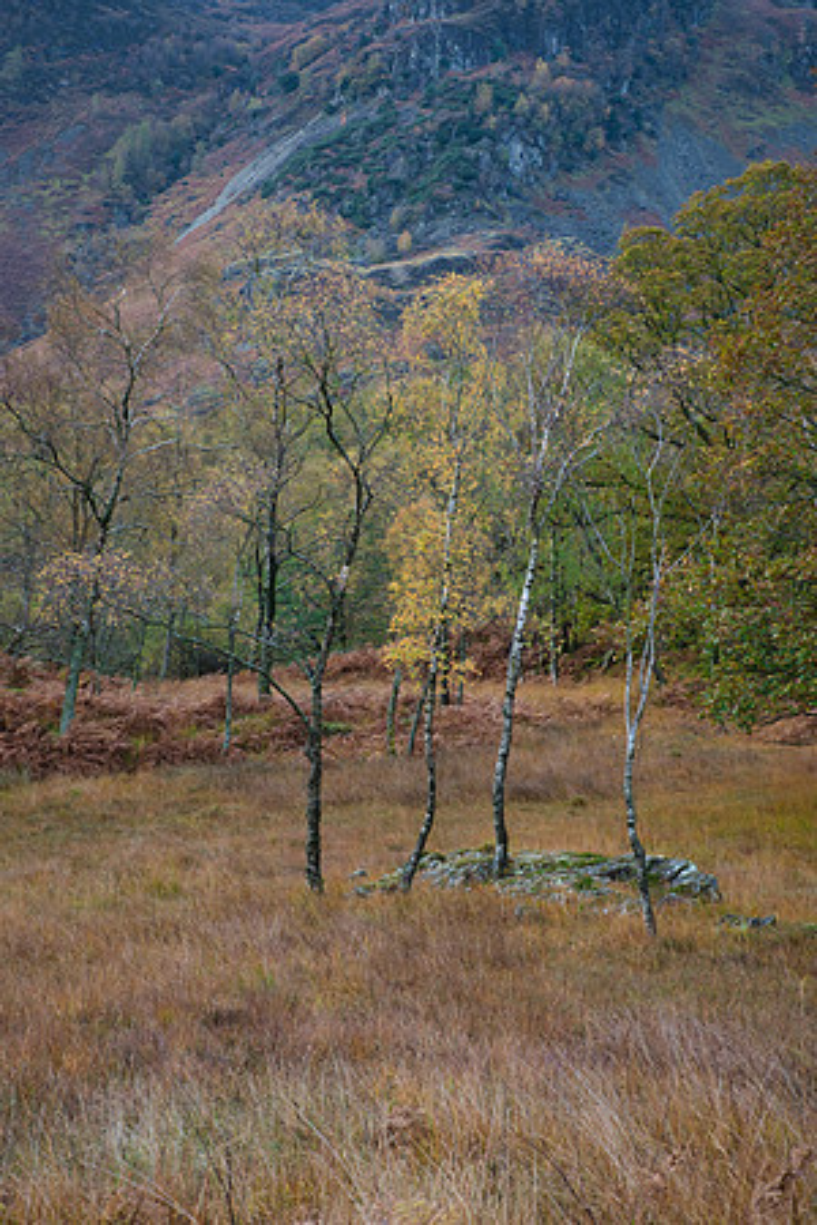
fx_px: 2110
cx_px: 408
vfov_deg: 32.4
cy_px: 612
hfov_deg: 21.9
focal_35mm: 62
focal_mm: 62
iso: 200
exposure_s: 1/60
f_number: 8
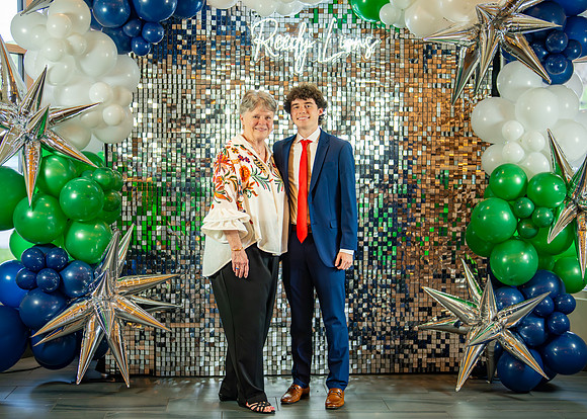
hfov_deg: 35.0
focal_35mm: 56
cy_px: 221
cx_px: 295
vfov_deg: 25.3
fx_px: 932
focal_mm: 50
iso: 800
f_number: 1.2
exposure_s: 1/400
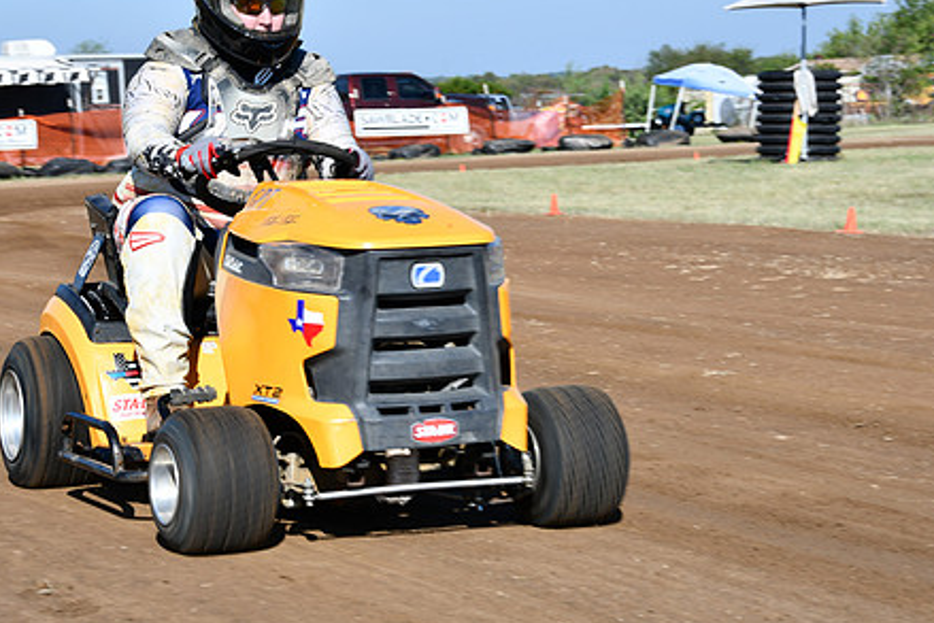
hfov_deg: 19.8
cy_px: 243
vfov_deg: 13.3
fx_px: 2673
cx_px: 426
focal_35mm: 103
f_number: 8
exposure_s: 1/250
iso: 100
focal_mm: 52
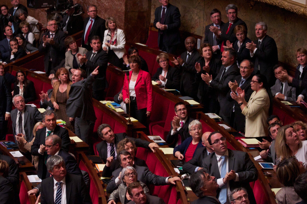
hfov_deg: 19.5
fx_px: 894
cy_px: 102
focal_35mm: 105
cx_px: 154
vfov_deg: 13.0
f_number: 4.5
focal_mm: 70
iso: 3200
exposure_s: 1/160
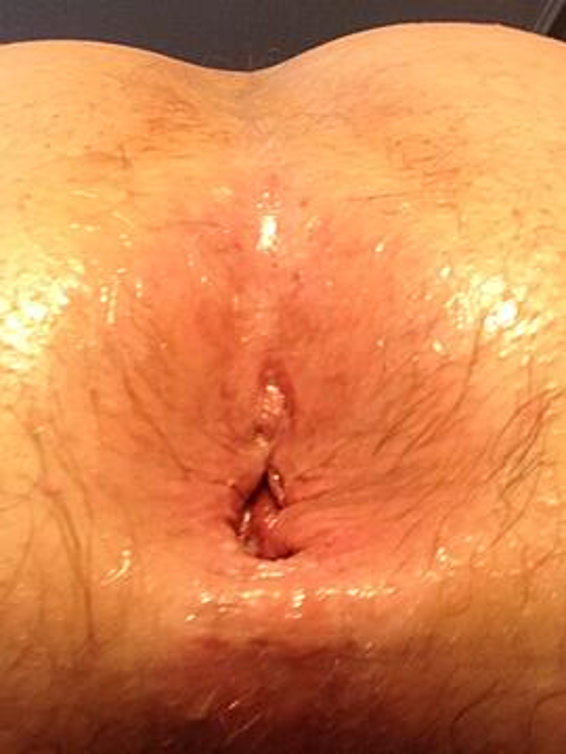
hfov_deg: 40.7
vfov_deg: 52.6
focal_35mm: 35
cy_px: 377
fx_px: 763
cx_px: 283
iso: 64
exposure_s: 1/30
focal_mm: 2.18
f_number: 2.4
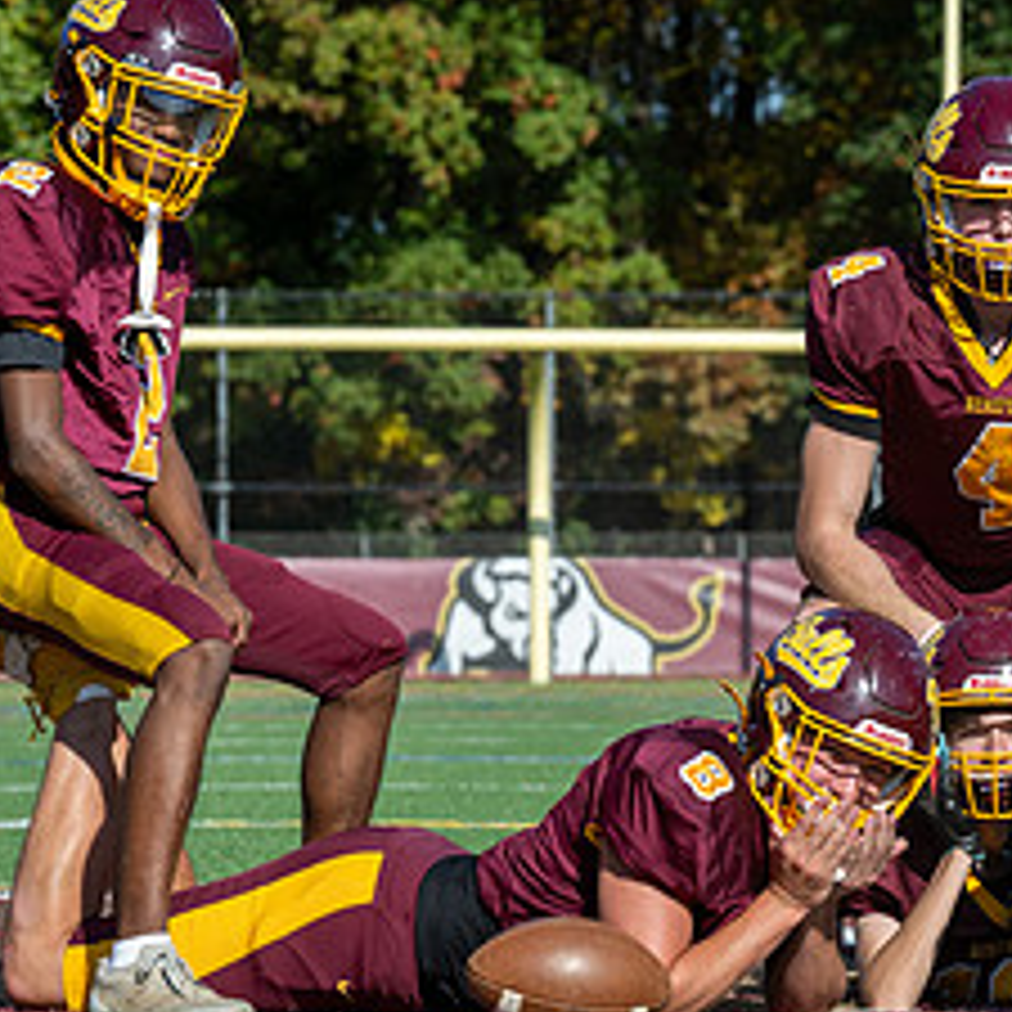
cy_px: 664
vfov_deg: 7.8
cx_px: 1031
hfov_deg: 7.8
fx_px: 7409
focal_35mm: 224
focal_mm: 84
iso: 220
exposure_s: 1/1600
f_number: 4.5
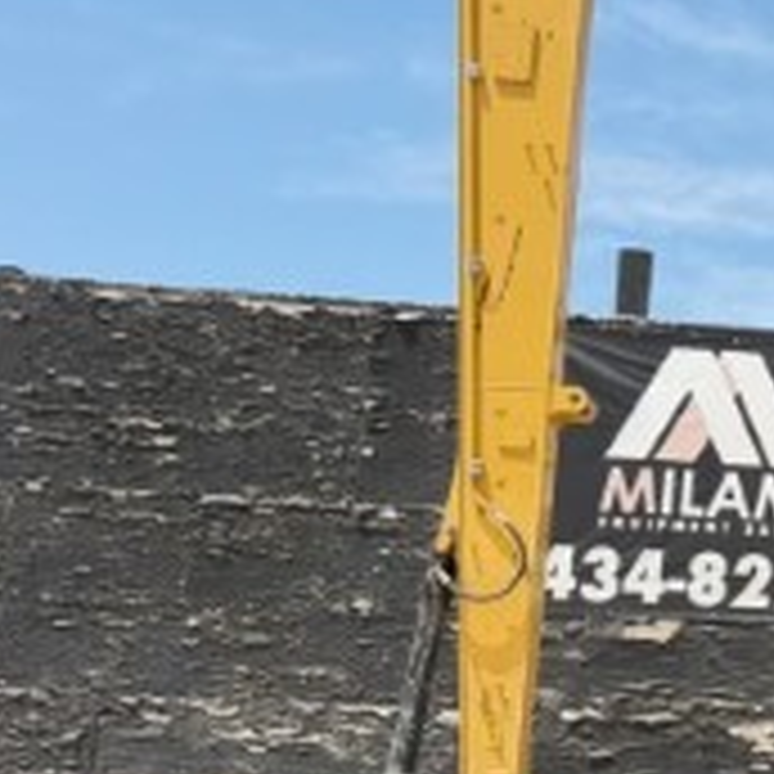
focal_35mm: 79
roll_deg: -0.9
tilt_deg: +10.9
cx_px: 1386
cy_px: 482
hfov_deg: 17.7
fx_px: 1998
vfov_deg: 21.9
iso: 80
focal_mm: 6.76
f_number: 1.78
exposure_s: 1/1211
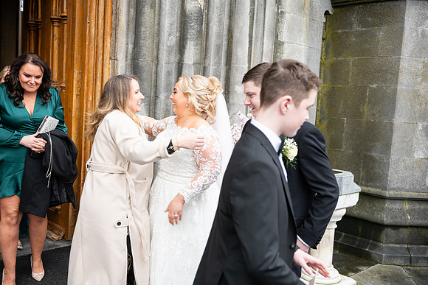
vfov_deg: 35.1
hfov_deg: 50.7
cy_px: 142
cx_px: 214
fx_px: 452
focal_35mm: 38
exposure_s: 1/160
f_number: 3.5
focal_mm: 38
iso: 125
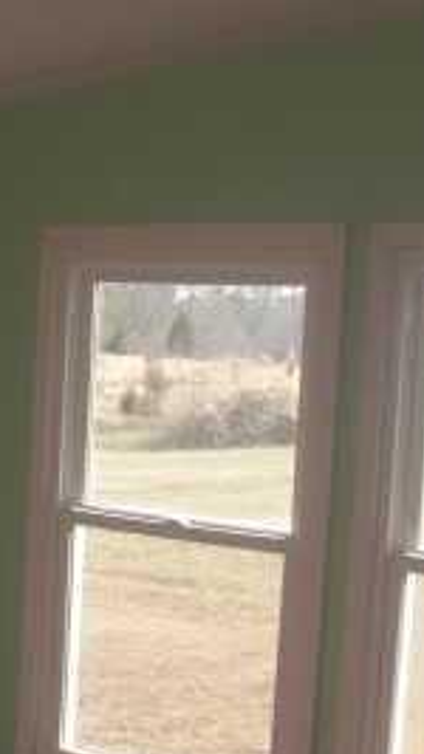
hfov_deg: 12.4
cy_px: 517
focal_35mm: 94
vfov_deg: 22.6
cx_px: -167
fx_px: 1881
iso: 50
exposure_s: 1/80
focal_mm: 6.3
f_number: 2.8
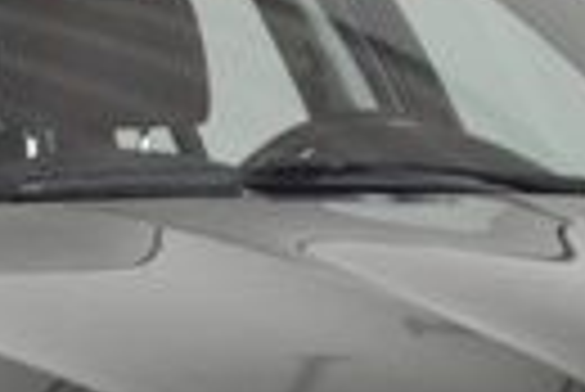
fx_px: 8987
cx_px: 135
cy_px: 532
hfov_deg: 3.7
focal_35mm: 552
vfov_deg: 2.5
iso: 2200
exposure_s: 1/60
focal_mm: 75
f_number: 5.3
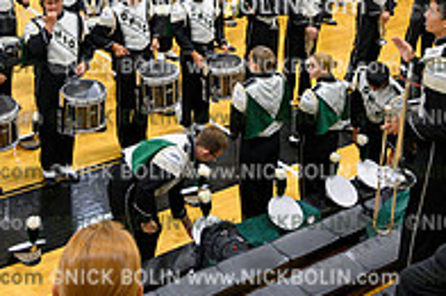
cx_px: 223
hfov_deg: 28.5
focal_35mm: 71
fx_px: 878
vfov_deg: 17.8
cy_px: -93
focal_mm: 24
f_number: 4.5
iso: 800
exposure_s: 1/50
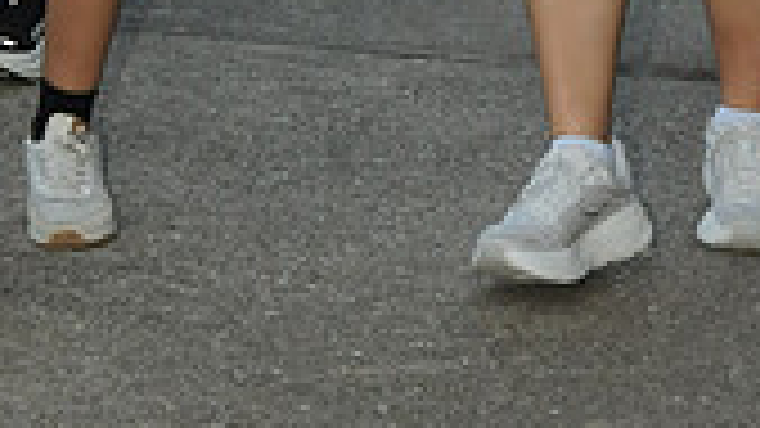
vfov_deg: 4.6
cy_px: -419
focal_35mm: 258
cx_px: 182
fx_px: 5198
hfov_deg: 8.3
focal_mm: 48
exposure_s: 1/250
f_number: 13
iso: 800
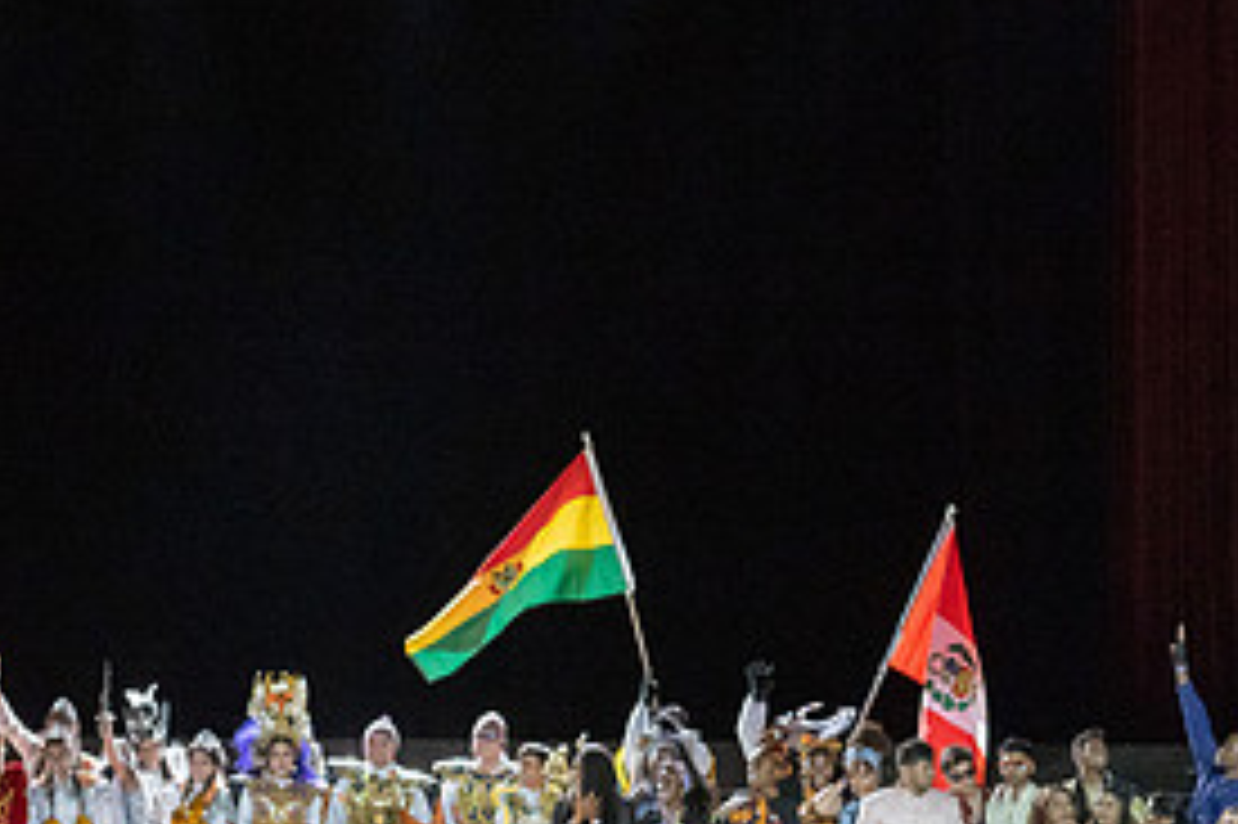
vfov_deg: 7.9
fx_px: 5980
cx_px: 333
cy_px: 227
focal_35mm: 174
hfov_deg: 11.8
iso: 6400
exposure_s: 1/800
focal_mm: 70
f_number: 3.5
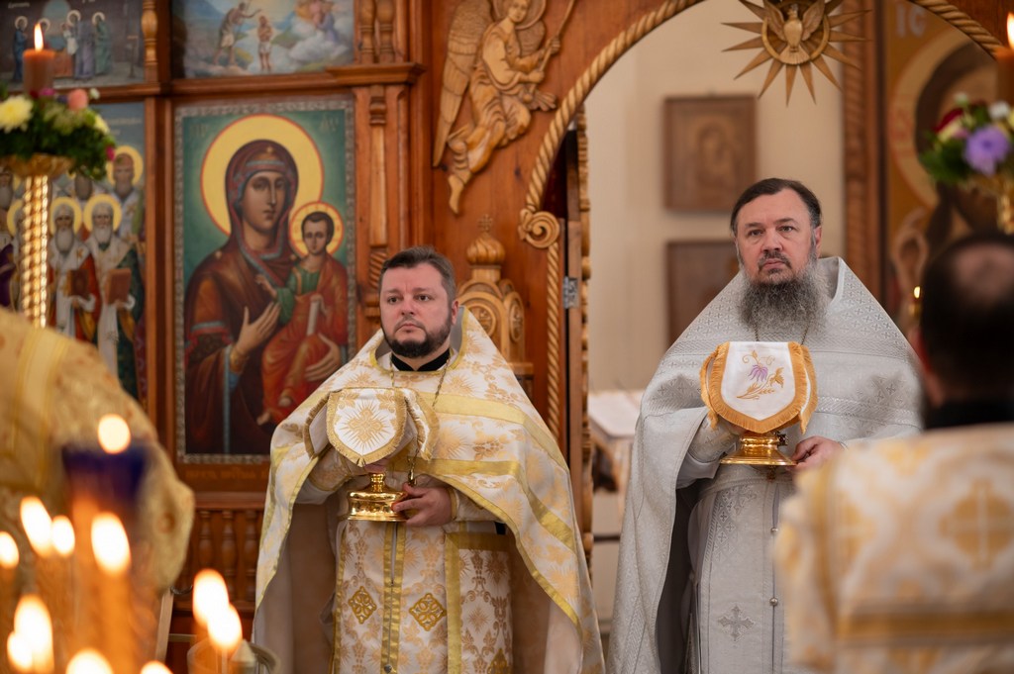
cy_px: 337
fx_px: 2392
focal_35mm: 85
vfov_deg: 16.0
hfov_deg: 23.9
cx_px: 507
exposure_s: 1/320
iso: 500
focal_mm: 85
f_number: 2.2
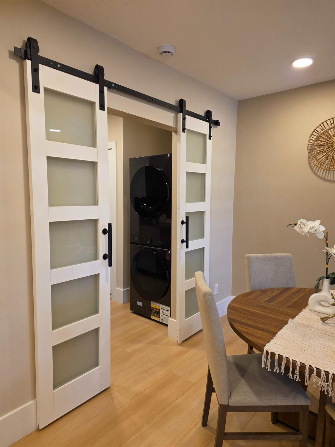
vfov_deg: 73.9
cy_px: 224
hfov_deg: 58.9
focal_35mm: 23
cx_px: 168
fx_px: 297
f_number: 1.7
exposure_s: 1/120
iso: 250
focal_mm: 6.25
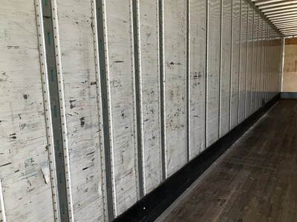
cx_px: 148
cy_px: 111
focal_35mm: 29
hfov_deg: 61.7
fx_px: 249
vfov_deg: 48.2
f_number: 1.8
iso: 64
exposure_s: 1/122
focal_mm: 3
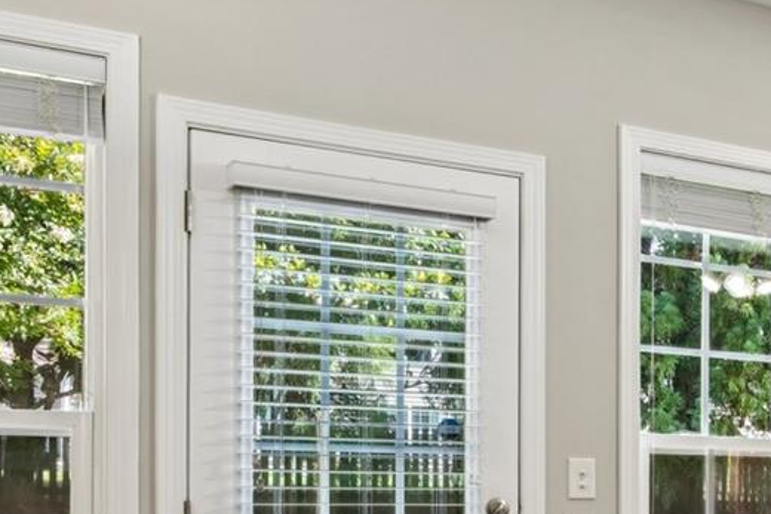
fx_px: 1400
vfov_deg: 20.2
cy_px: 504
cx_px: 1177
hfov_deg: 23.9
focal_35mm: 65
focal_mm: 16.6
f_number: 13
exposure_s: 1/2
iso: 100
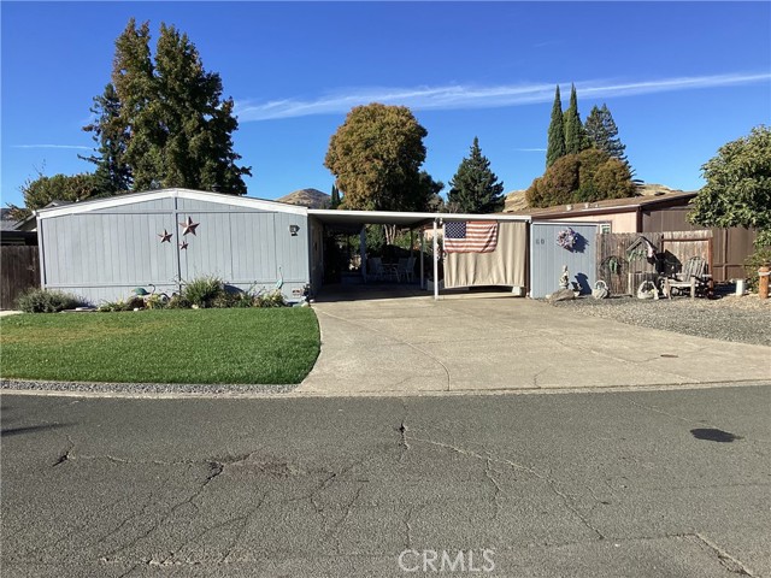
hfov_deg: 58.4
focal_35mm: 31
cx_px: 386
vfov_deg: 45.4
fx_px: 690
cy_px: 289
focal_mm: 3.3
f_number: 2.4
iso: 25
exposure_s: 1/1072
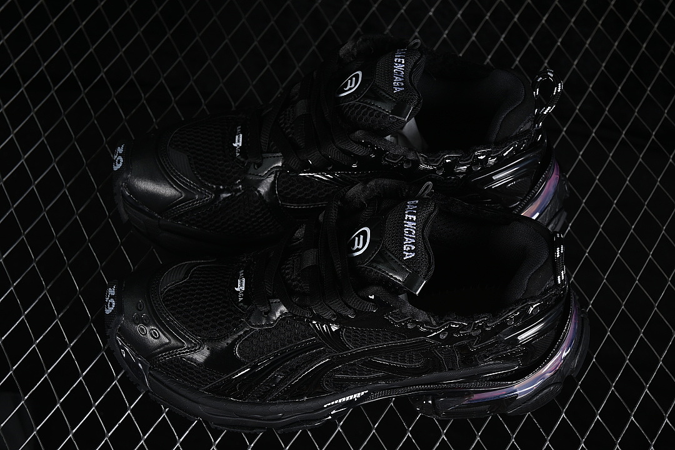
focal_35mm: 75
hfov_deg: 27.0
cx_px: 338
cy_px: 225
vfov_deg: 18.2
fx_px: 1406
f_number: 6.3
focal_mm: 50
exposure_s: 1/60
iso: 160
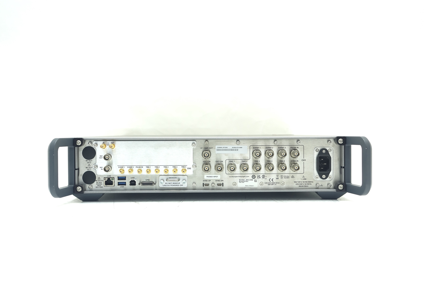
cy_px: 141
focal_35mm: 38
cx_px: 212
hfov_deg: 50.7
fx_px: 447
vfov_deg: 35.0
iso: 100
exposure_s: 1/13
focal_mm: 13.92
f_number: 3.2
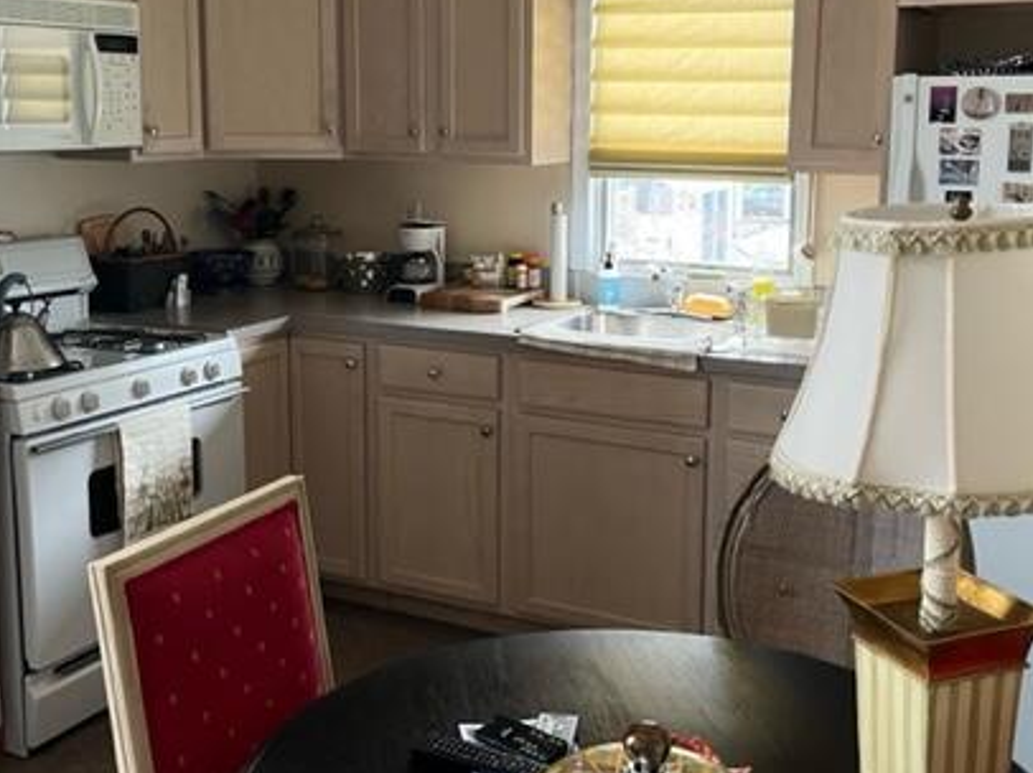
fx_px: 1223
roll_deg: -0.6
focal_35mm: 41
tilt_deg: -8.4
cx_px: 509
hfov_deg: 45.8
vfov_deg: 34.9
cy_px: 292
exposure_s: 1/60
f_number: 1.6
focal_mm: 5.1
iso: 125
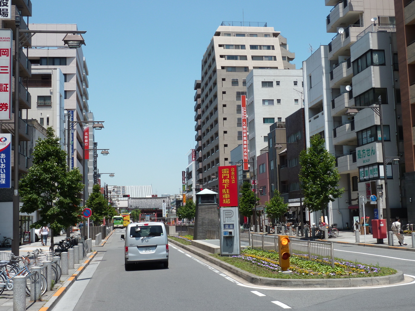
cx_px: 209
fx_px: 540
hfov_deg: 42.1
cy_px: 158
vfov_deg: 32.2
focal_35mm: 45
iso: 80
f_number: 4.5
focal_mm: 7.3
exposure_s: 1/400
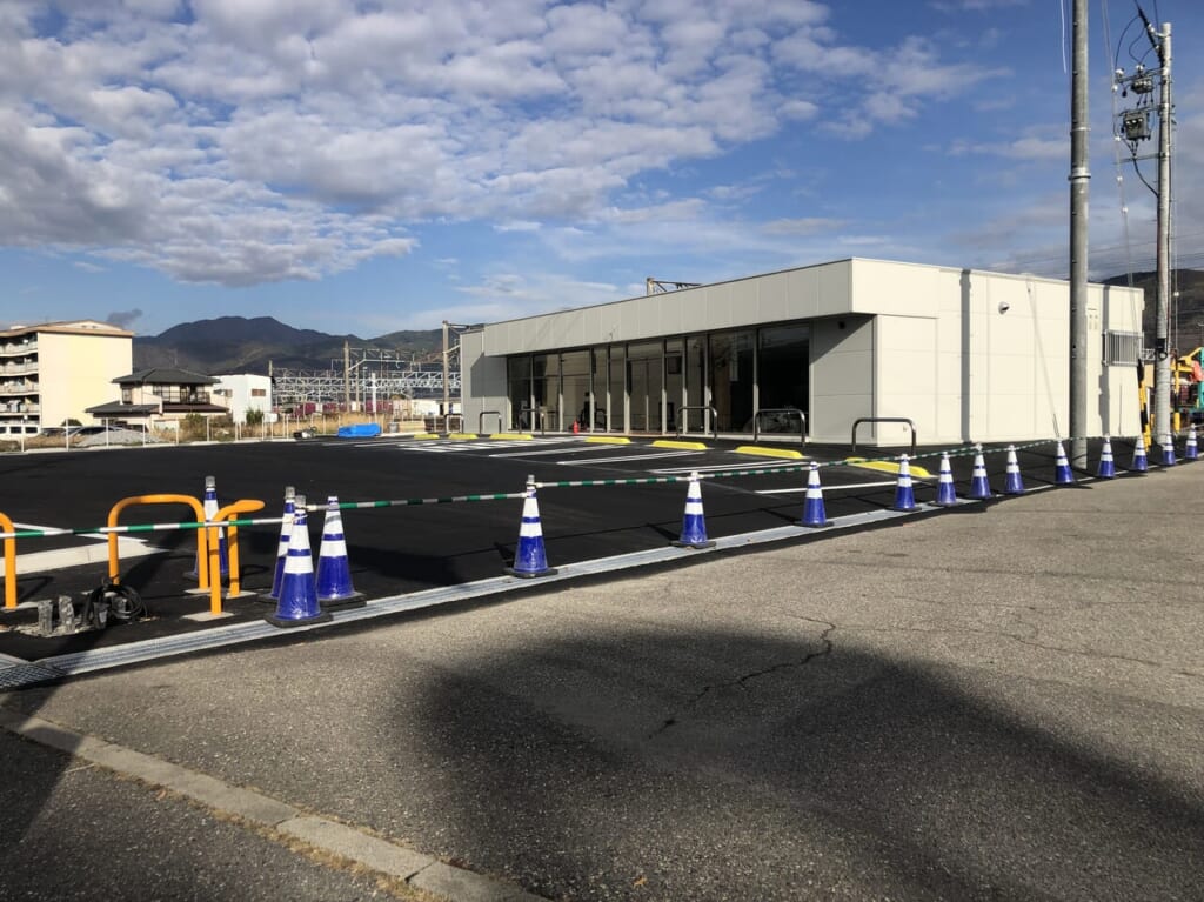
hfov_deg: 63.5
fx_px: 973
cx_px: 602
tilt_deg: -0.7
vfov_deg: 49.7
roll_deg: +0.8
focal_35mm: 28
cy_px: 451
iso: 25
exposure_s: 1/2825
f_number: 1.8
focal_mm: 3.99
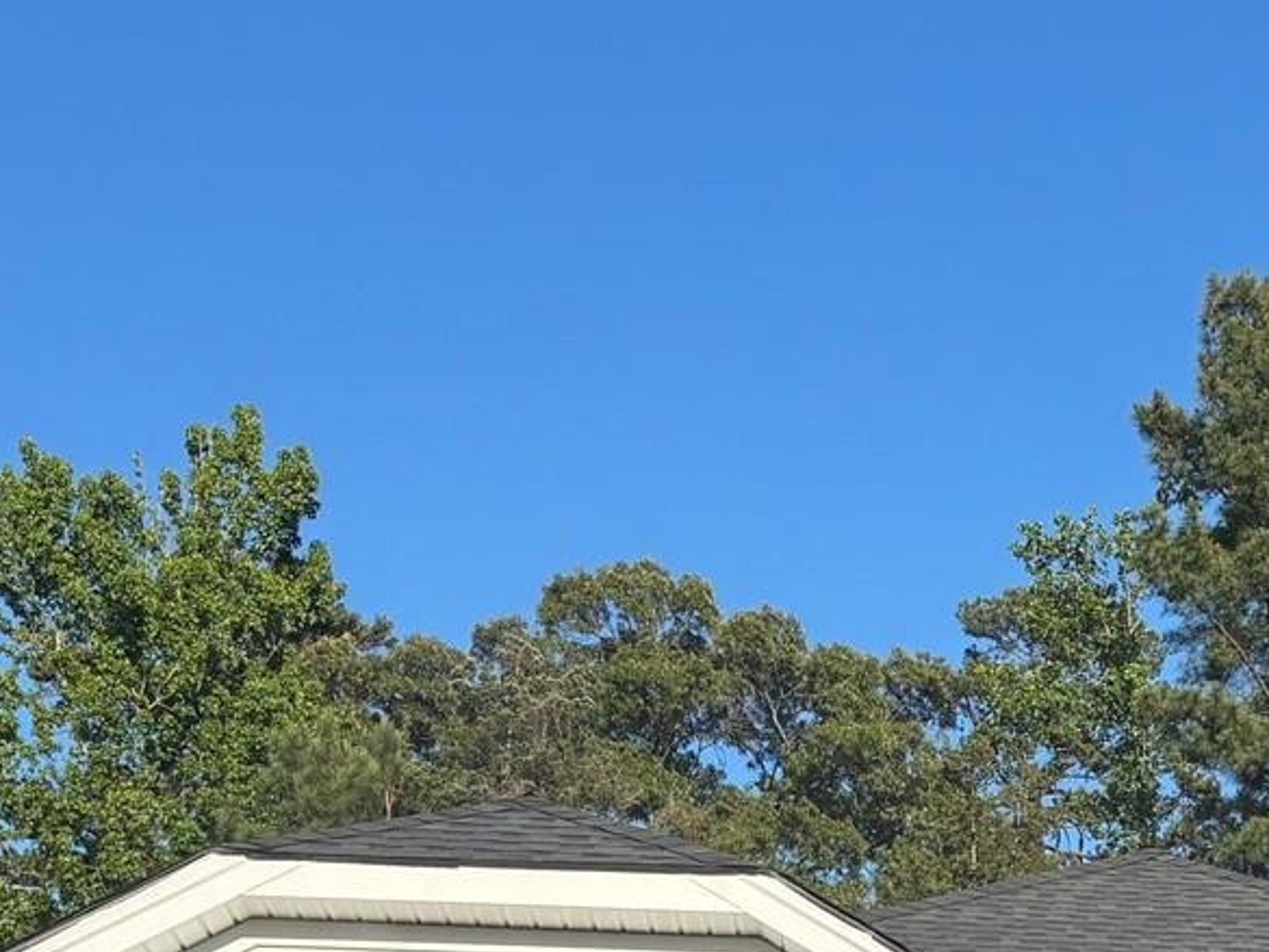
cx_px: 1323
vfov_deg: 15.4
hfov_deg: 20.7
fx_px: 3337
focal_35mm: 91
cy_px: 1247
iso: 50
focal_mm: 5.96
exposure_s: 1/4425
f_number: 1.6
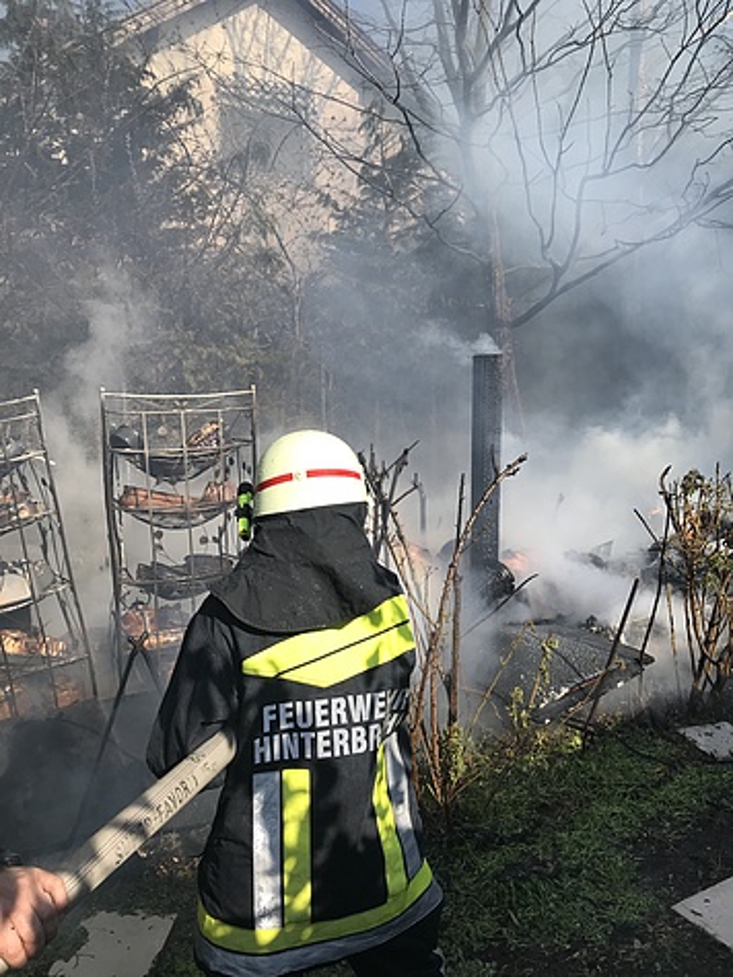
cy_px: 488
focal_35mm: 28
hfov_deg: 49.7
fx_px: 791
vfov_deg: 63.5
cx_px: 366
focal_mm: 3.99
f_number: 1.8
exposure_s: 1/1880
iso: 20
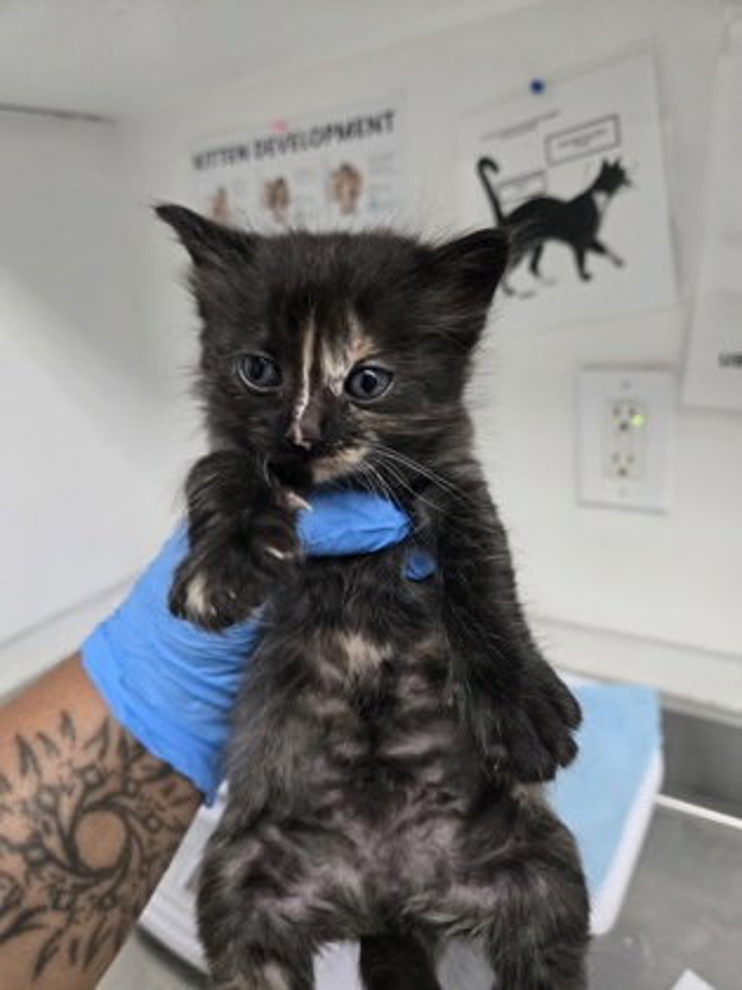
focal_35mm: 23
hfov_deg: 58.9
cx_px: 371
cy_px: 495
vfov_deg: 73.9
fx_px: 657
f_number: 1.8
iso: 400
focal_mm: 5.4
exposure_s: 1/120
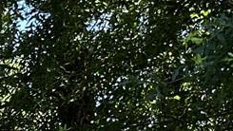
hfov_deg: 11.2
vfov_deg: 6.9
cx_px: -258
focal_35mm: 171
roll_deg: +1.7
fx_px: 1057
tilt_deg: +5.8
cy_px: 243
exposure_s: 1/417
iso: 80
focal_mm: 6.86
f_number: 1.78
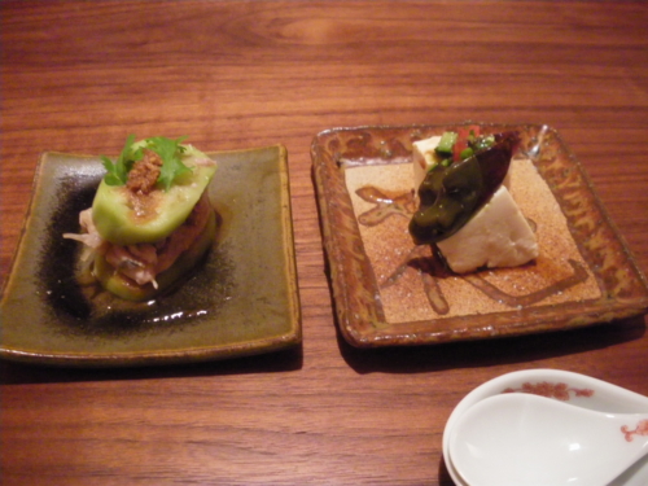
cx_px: 324
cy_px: 243
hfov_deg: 51.4
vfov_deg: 39.7
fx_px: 674
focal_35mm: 36
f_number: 3.5
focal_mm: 6.3
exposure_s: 1/4
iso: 800
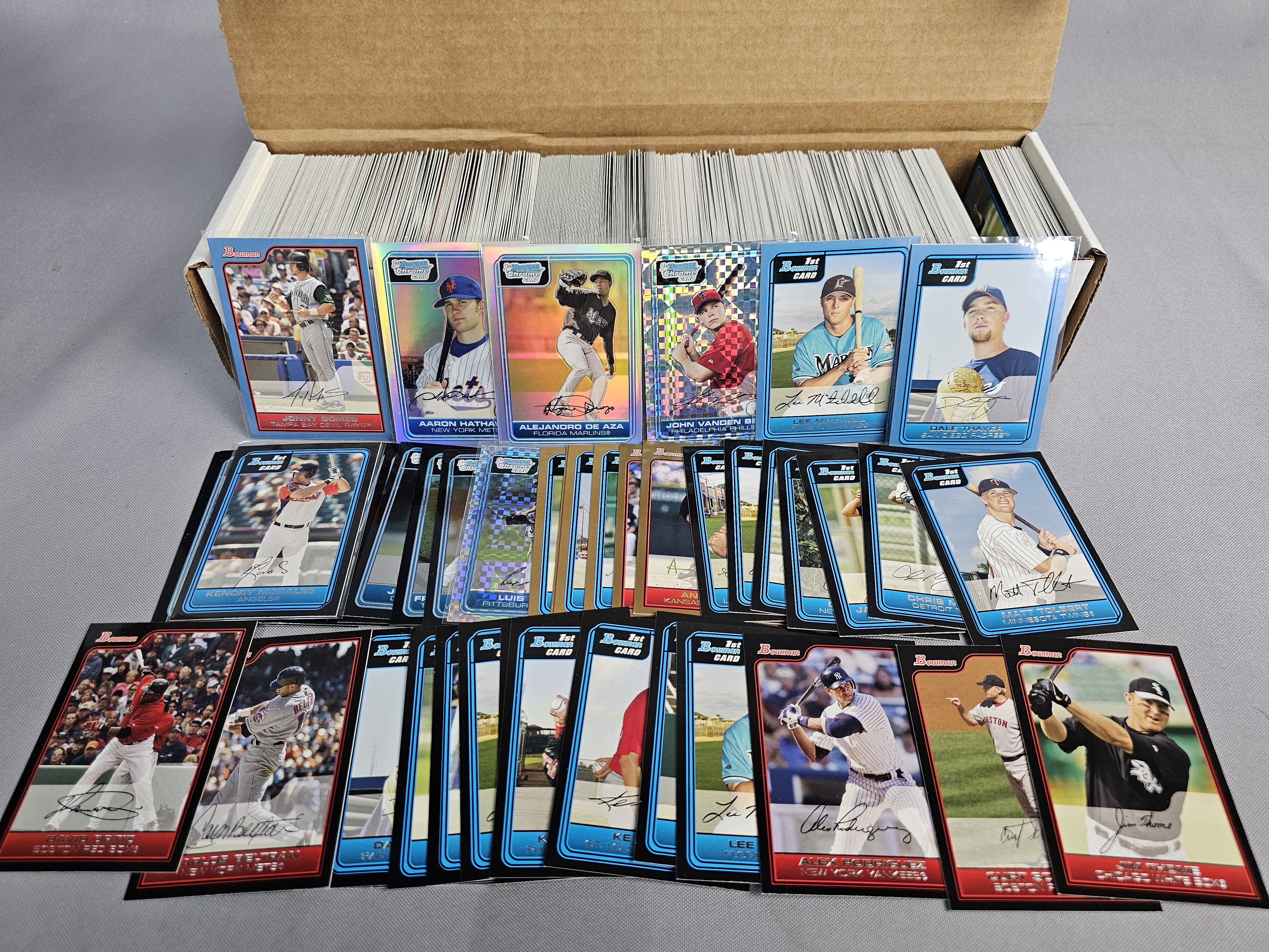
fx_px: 843
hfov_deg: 73.9
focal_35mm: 23
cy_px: 476
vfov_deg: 58.9
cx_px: 634
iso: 100
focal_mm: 6.3
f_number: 1.7
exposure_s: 1/60
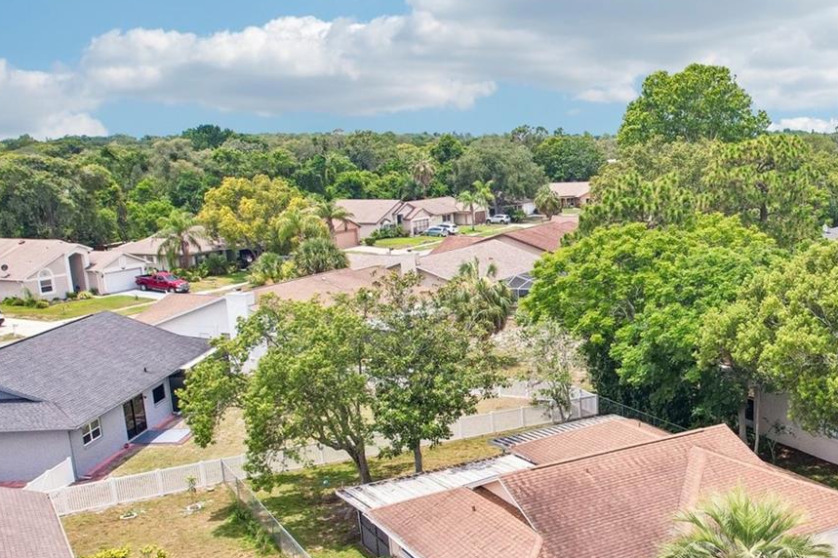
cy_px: 382
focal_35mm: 41
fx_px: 954
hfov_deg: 44.4
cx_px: 704
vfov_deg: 32.3
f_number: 2.8
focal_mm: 8.4
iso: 400
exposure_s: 1/1250
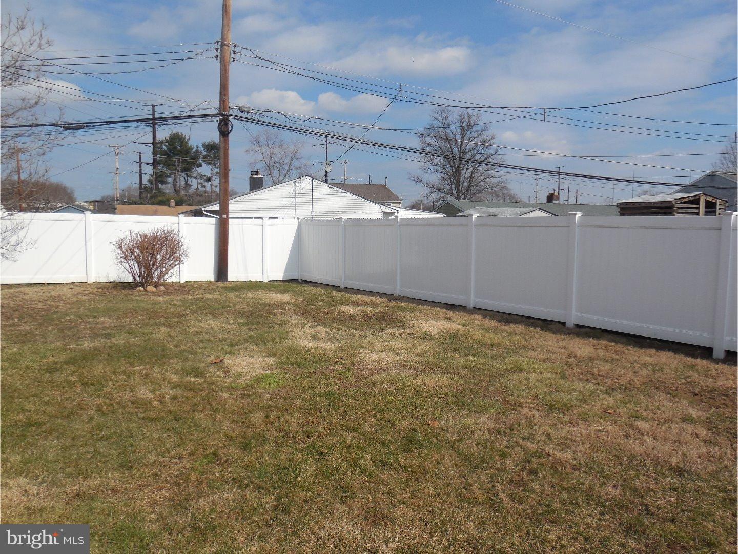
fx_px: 554
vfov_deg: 53.1
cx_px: 369
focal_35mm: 26
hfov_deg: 67.3
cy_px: 277
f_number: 11.5
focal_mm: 4.6
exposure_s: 1/200
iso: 125
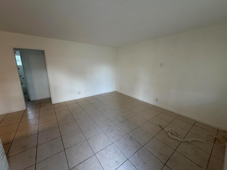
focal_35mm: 14
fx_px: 92
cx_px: 114
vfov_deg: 85.7
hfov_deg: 102.1
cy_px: 85
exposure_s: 1/120
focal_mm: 2.22
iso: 250
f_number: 2.2
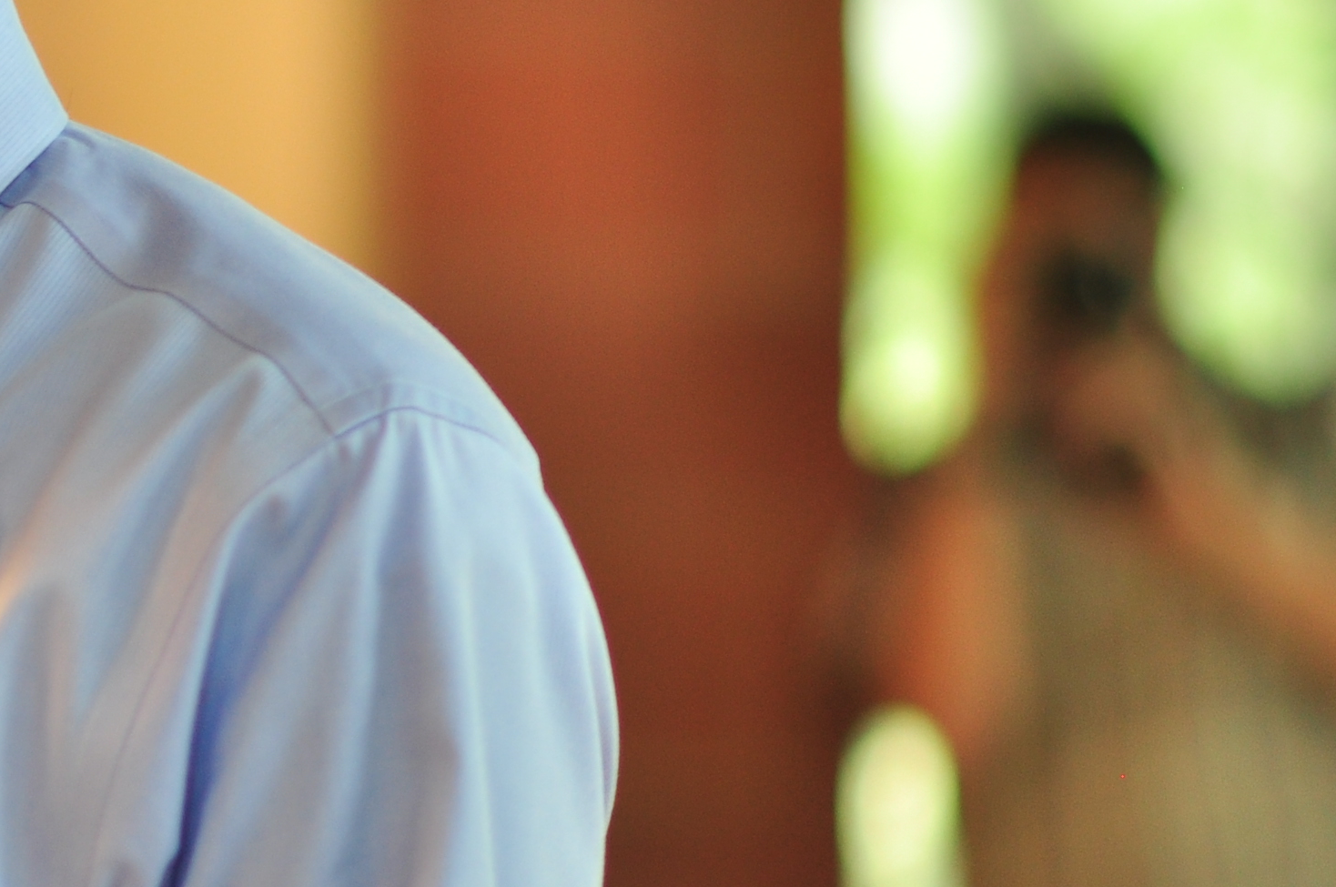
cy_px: 211
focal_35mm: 372
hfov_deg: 5.5
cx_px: -508
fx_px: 13805
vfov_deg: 3.7
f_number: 1.8
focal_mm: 85
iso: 200
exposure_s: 1/50
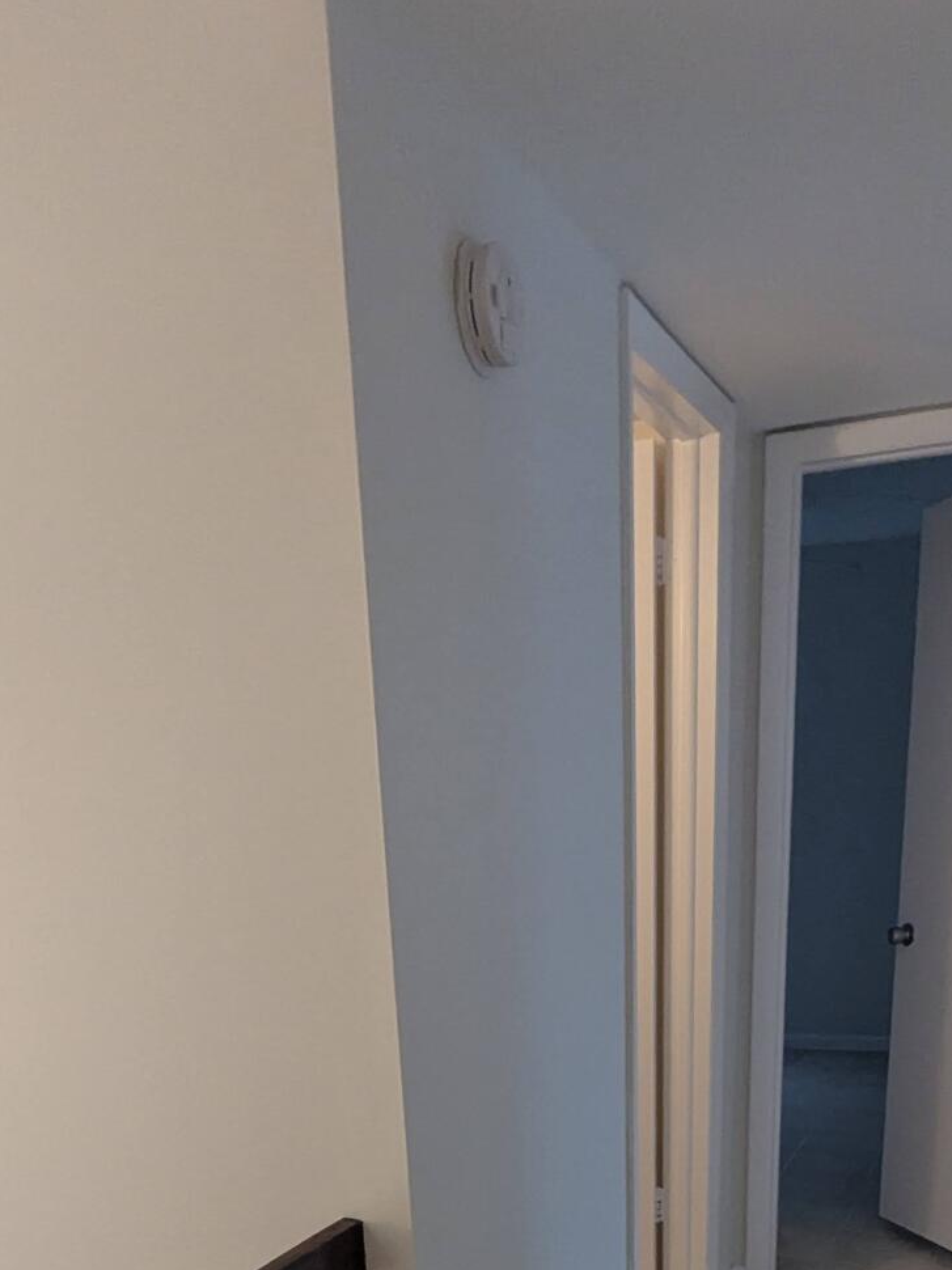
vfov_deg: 47.1
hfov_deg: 42.9
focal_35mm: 33
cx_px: 519
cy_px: 1243
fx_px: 1211
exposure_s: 1/60
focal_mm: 2.35
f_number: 2.2
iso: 573
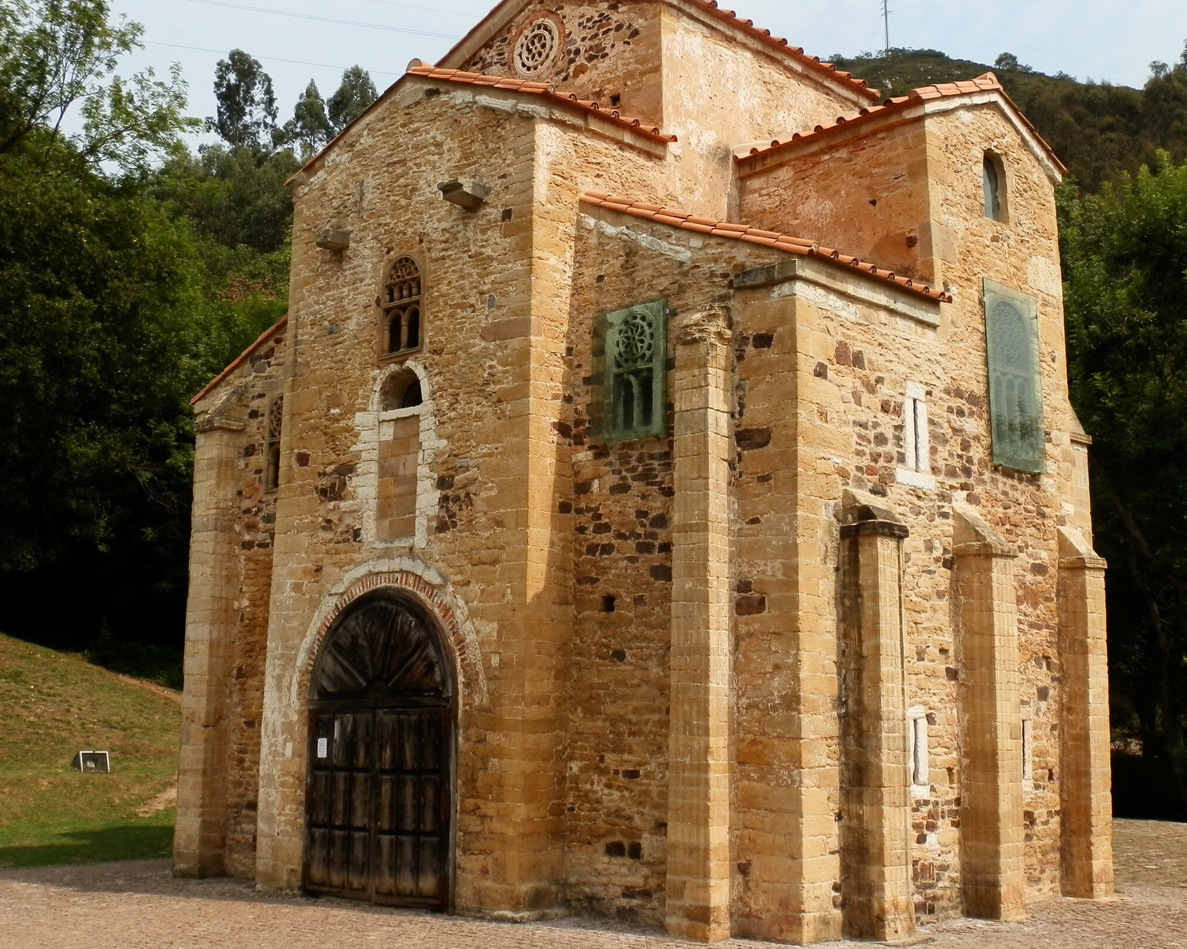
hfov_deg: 44.8
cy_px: 423
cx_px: 603
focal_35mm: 41
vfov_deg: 36.5
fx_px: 1440
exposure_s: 1/125
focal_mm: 5.96
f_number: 9.8
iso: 64
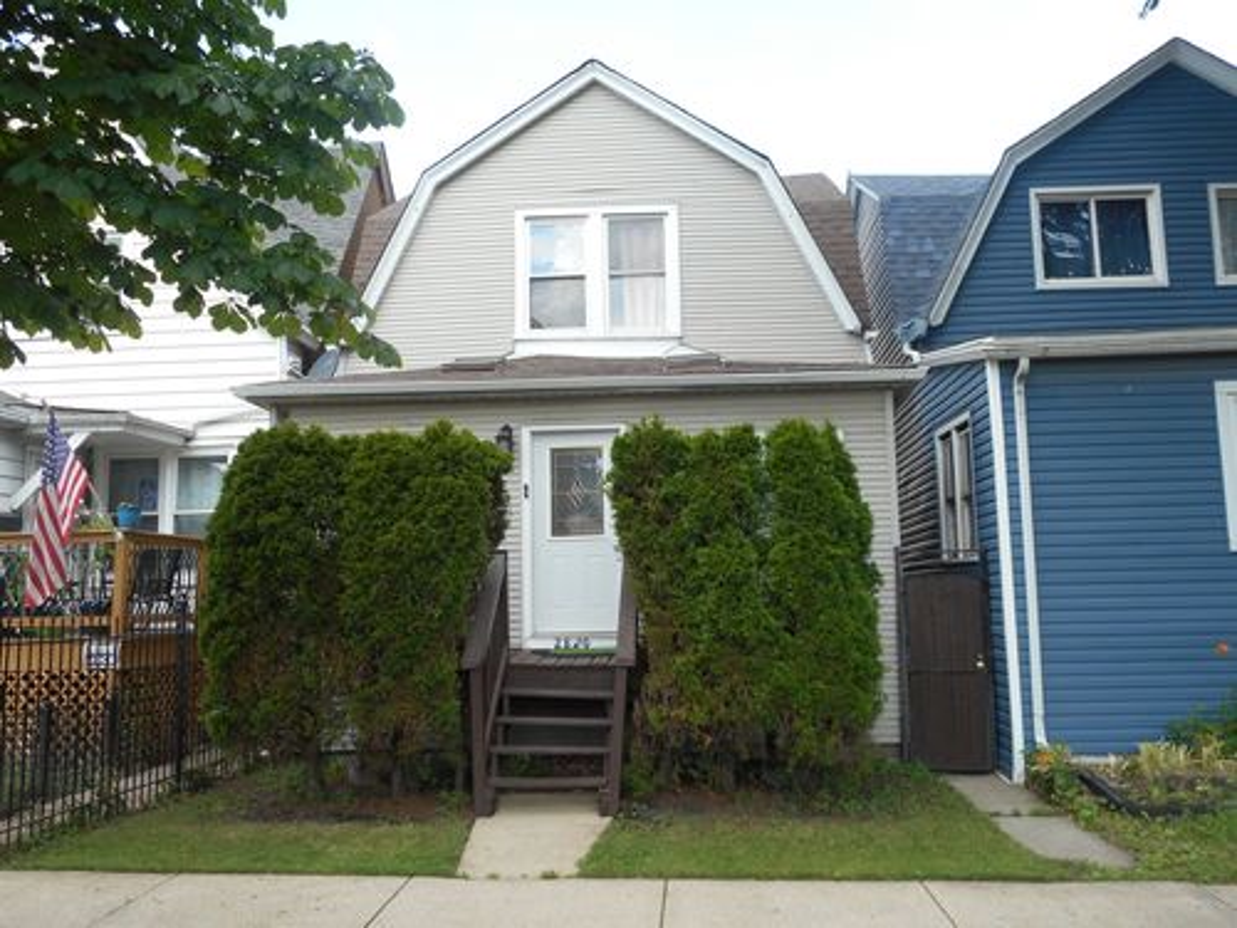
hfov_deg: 61.7
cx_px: 618
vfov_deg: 48.2
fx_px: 1036
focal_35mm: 29
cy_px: 464
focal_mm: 5.2
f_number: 4
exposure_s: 1/125
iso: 80
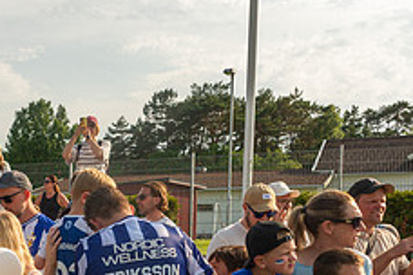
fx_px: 700
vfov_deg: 21.2
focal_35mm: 61
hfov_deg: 31.2
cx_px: 34
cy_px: 298
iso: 200
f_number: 4
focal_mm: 24
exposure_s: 1/1600
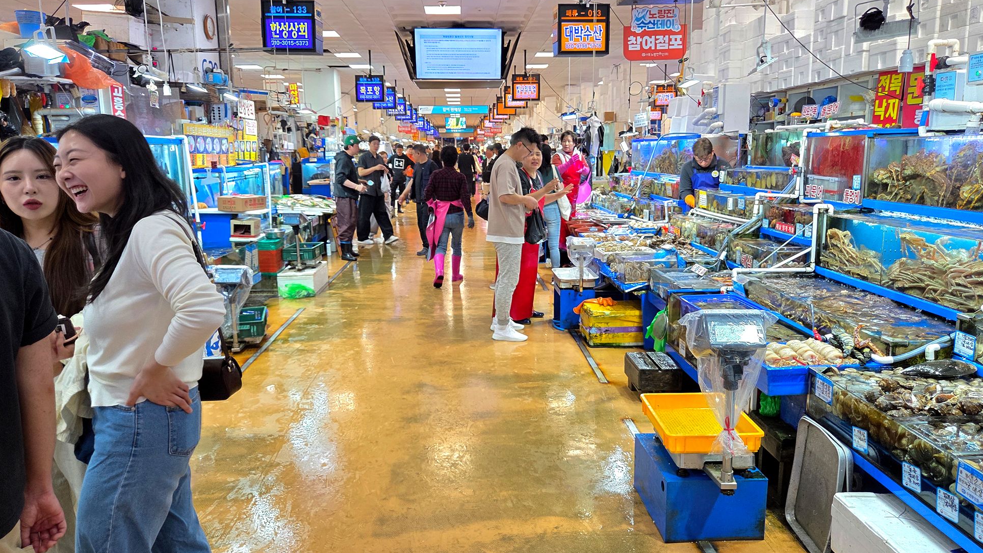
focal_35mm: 26
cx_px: 485
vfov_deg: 44.4
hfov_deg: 71.9
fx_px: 678
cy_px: 269
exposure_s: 1/120
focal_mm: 5.4
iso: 200
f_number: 1.8
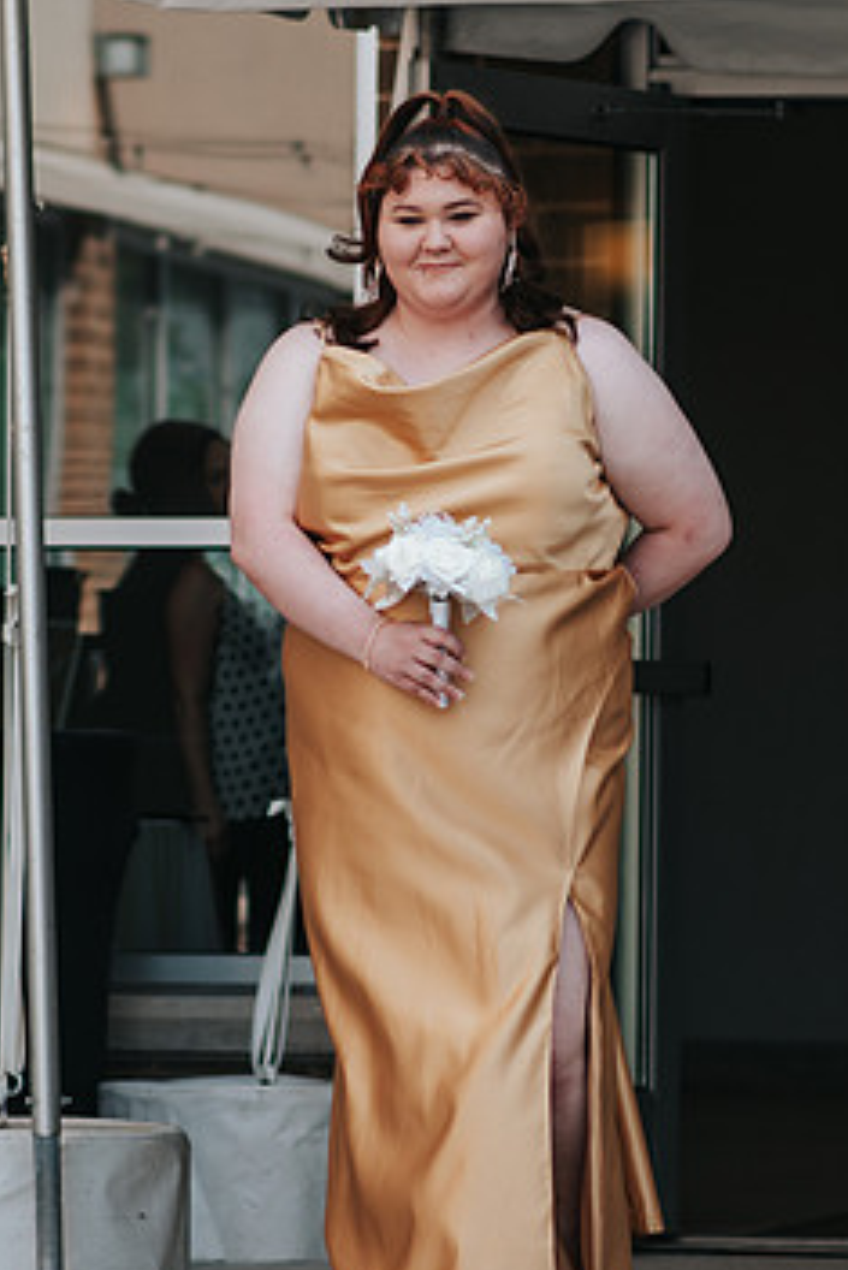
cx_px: 516
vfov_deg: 8.3
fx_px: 8753
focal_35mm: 248
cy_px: 752
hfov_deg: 5.5
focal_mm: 85
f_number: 2.8
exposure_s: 1/800
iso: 100
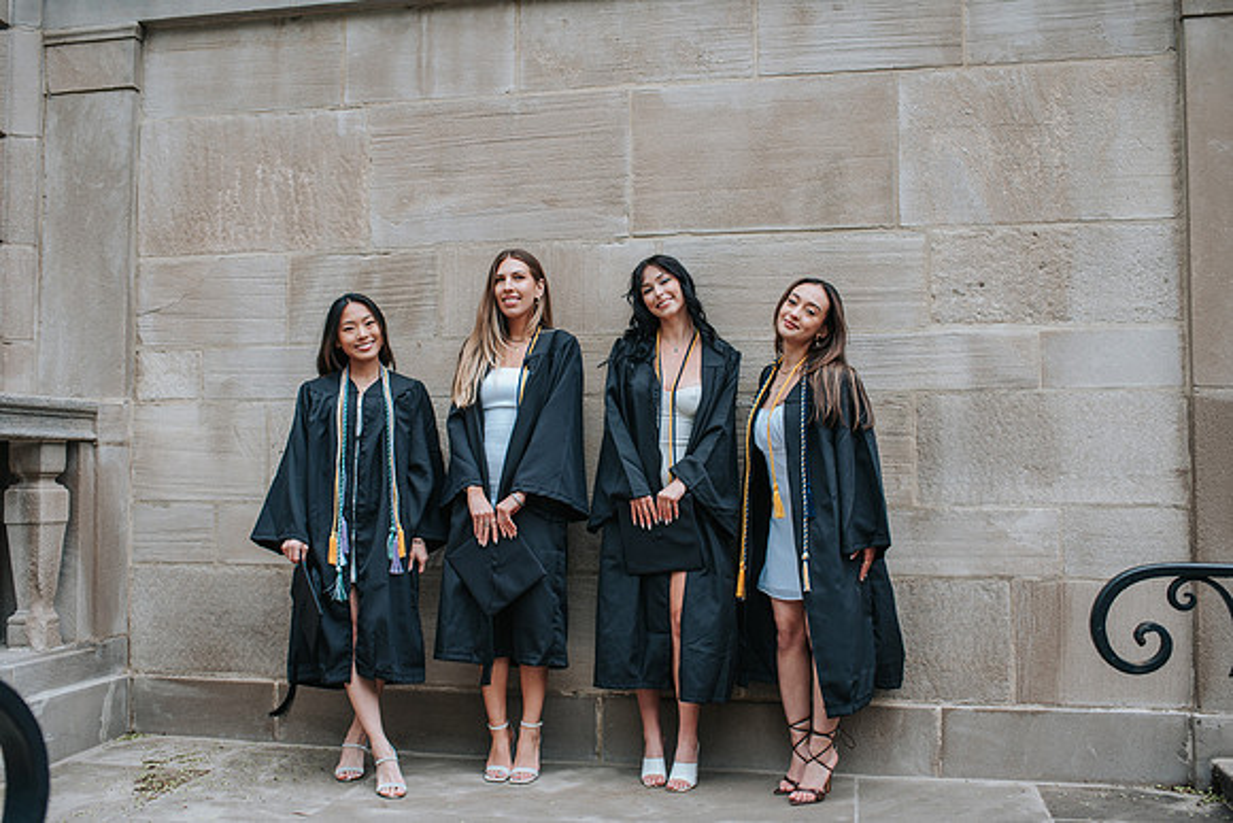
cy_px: 412
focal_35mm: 35
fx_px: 1199
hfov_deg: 54.4
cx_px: 616
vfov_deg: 37.9
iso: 200
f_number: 3.5
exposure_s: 1/320
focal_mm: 35
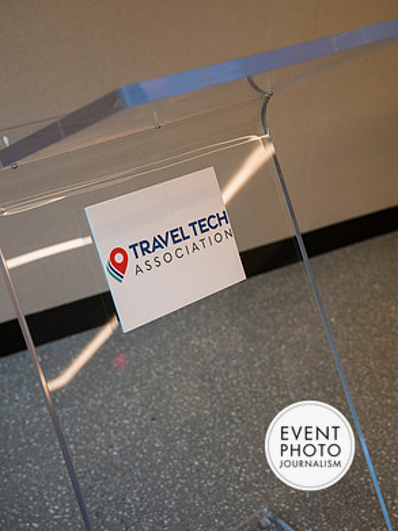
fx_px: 798
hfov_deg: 28.0
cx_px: 196
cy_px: 228
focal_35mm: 52
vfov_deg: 36.8
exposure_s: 1/200
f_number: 3.2
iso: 280
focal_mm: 47
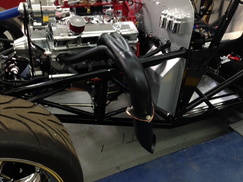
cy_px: 91
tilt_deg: -31.9
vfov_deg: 42.9
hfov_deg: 55.4
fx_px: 232
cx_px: 122
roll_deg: -2.7
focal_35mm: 33
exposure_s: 1/40
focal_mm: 4.12
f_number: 2.4
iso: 50
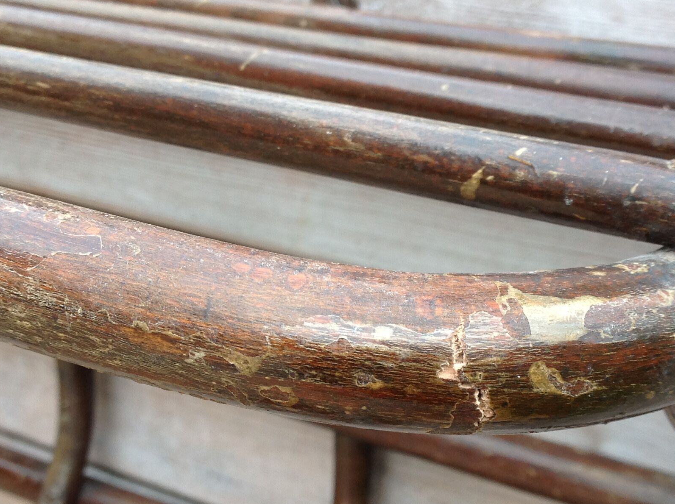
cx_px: 369
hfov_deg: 33.8
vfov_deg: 25.5
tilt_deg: -23.6
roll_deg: -4.0
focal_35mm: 57
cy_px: 314
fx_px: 1110
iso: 50
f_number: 2.4
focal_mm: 4.28
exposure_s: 1/217
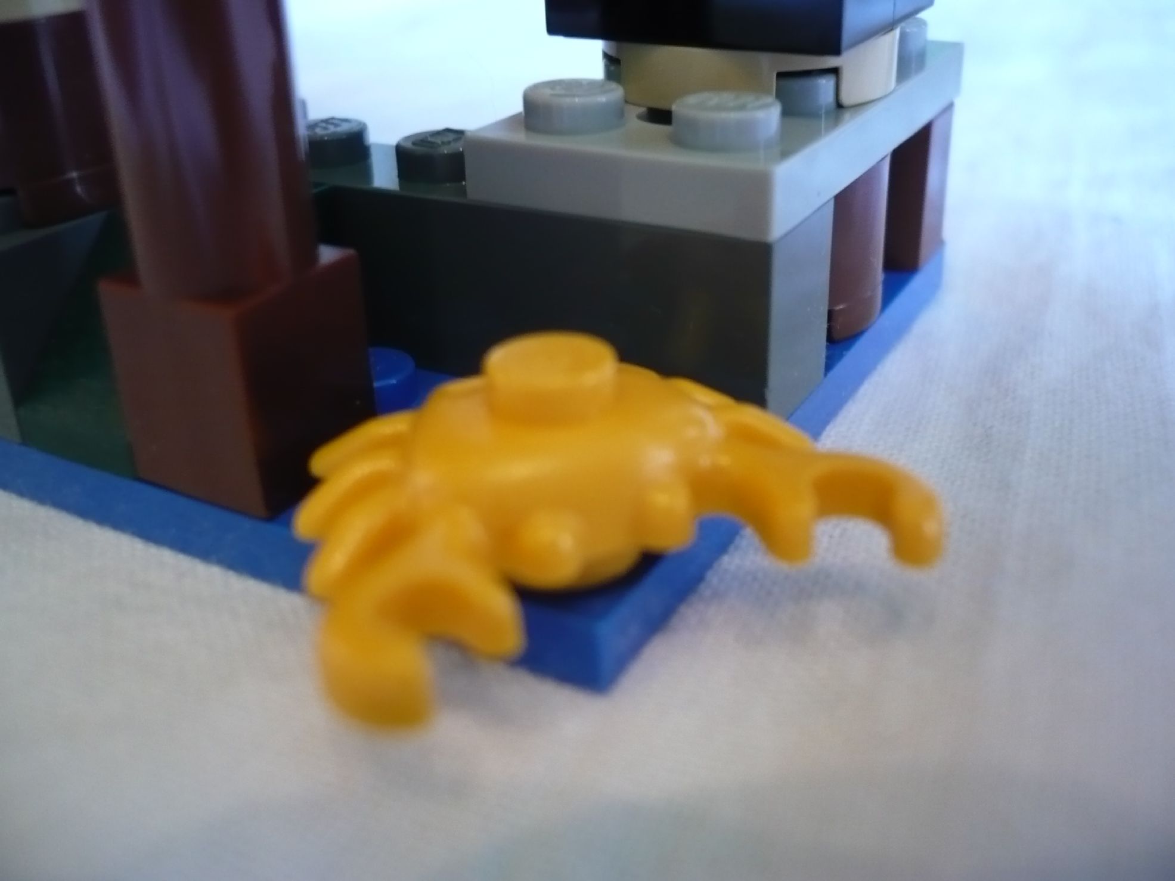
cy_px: 440
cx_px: 588
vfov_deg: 40.7
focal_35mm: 35
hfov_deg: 52.6
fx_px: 1188
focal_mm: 5.8
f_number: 2.8
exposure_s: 1/8
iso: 200
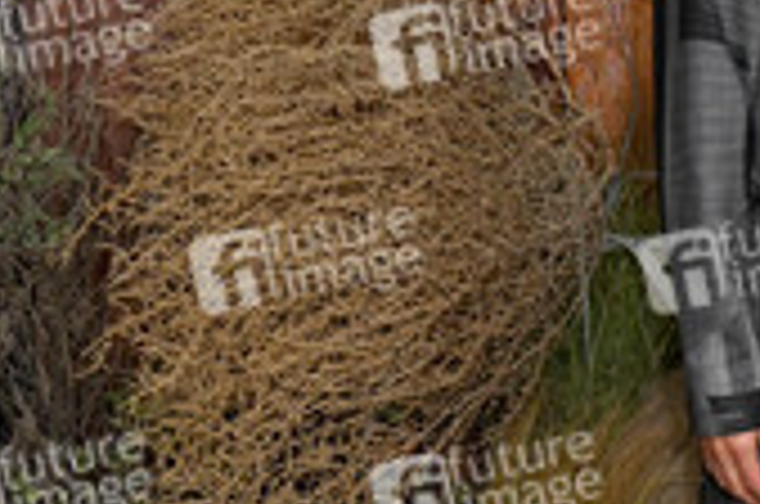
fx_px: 2255
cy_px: -76
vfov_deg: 12.5
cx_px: 816
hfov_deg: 18.5
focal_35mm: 107
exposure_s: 1/250
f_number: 7.1
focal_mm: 40
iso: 1000
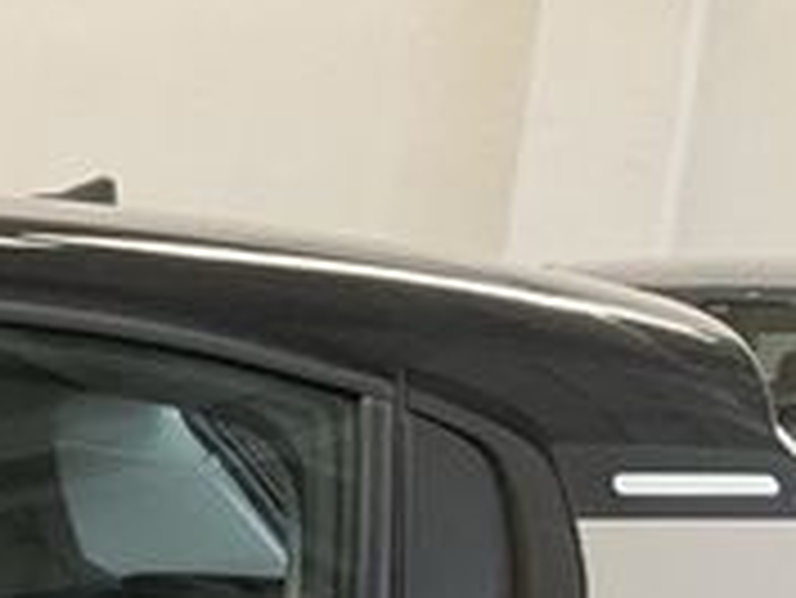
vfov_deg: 10.3
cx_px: -958
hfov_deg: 12.6
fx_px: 3014
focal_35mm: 131
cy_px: 1250
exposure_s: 1/90
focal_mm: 3
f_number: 1.8
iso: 64
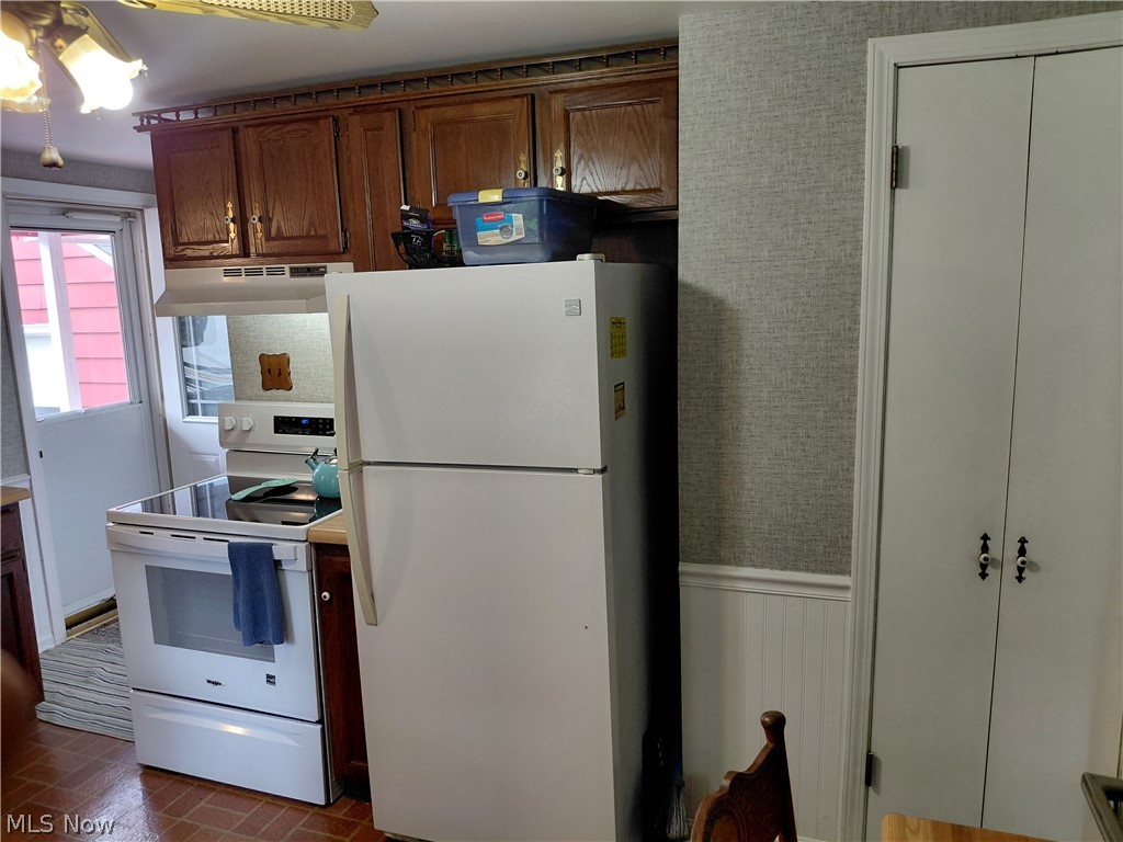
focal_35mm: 25
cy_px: 421
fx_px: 811
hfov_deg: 69.4
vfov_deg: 54.9
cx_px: 562
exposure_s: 1/60
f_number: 1.8
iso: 200
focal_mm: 4.69
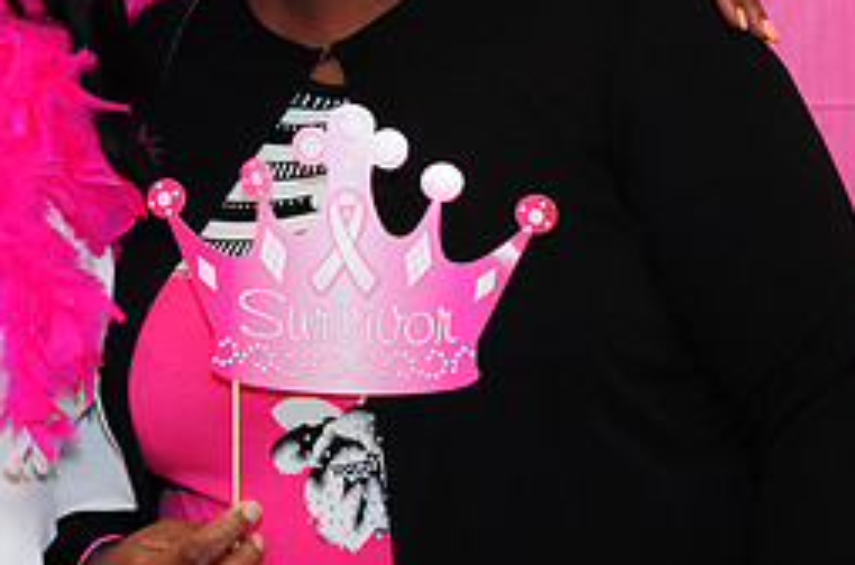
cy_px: 99
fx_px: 3411
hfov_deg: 14.3
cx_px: 323
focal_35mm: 144
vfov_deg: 9.4
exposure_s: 1/60
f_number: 5.6
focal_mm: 42
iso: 640
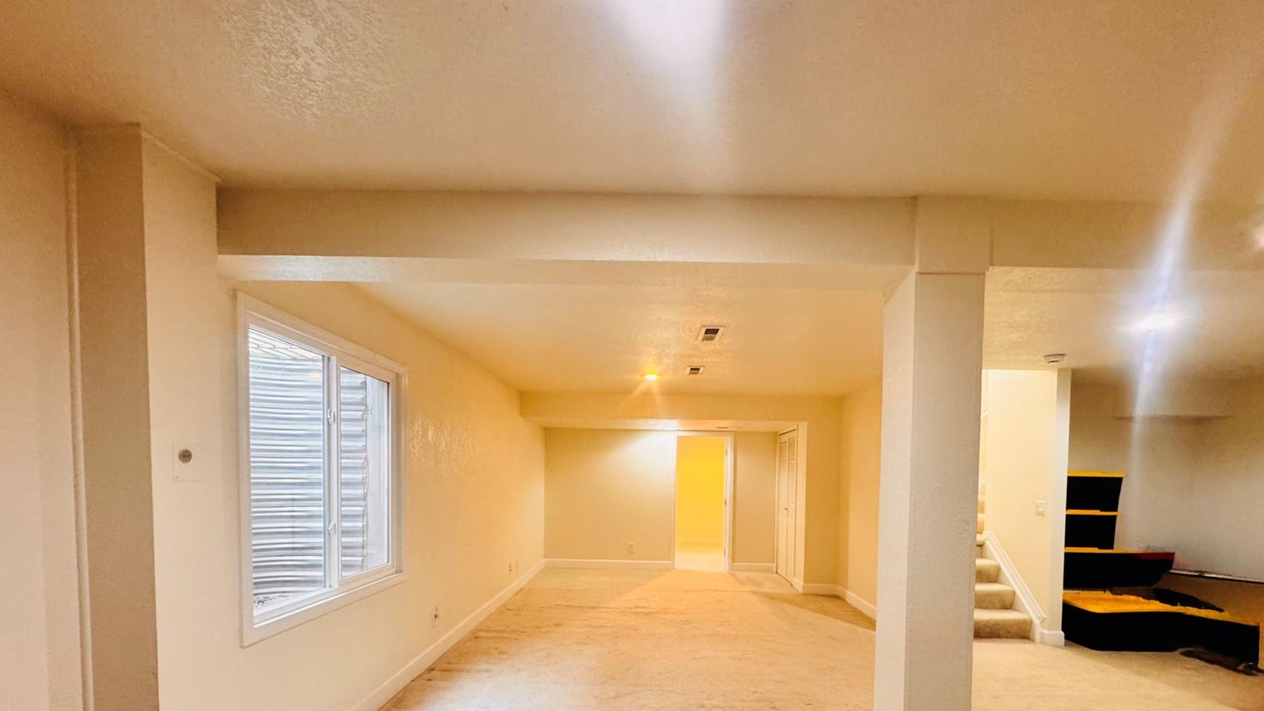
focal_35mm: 16
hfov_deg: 99.3
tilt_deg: -2.7
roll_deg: -1.1
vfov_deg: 64.7
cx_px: 651
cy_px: 494
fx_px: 536
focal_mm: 2.22
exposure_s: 1/60
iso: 320
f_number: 2.2
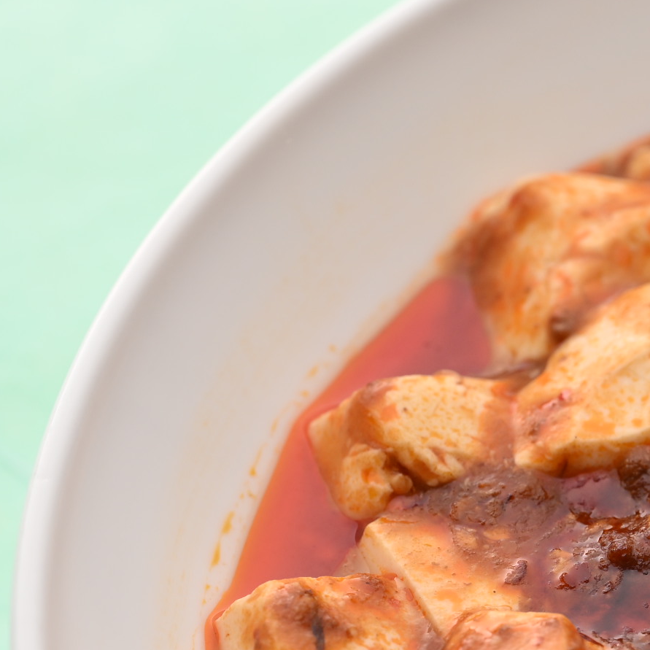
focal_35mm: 303
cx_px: 983
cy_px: 657
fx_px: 6437
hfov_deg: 5.7
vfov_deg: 5.8
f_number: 5.6
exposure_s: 1/160
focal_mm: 105
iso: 200
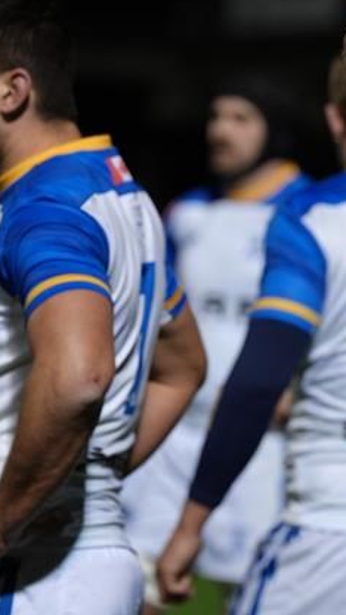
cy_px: 299
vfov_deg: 6.9
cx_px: 324
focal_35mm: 313
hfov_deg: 3.9
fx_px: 5105
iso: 1000
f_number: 4
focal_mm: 191
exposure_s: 1/200
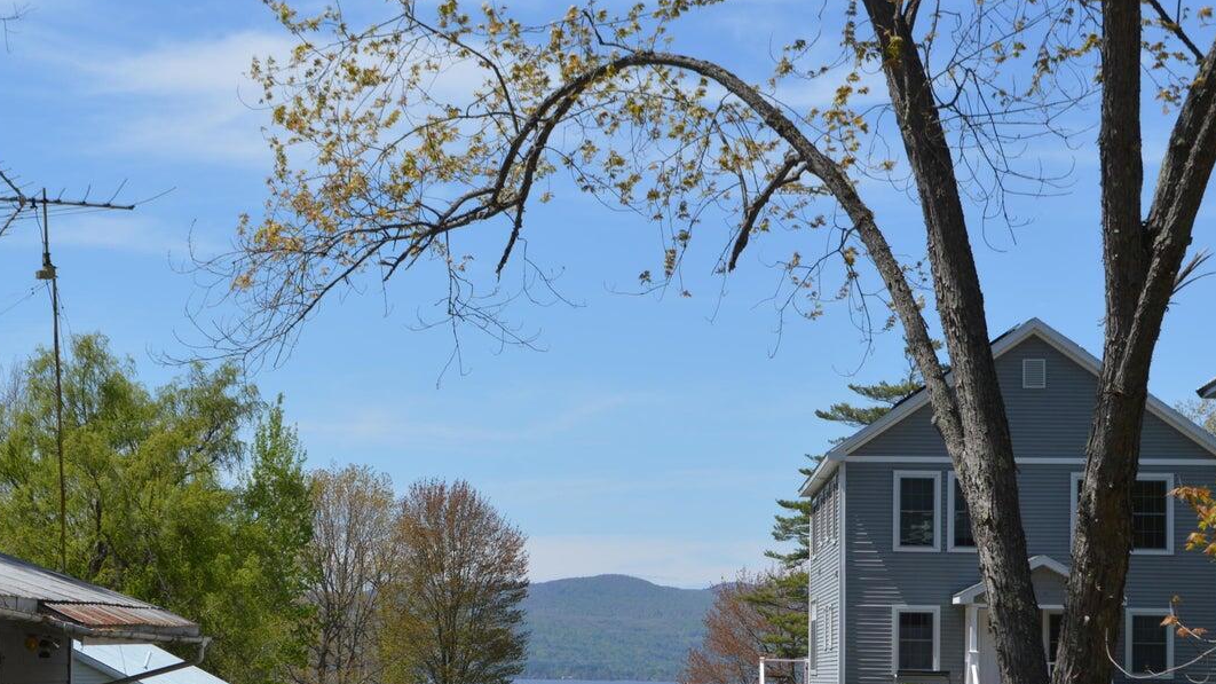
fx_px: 2644
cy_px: 536
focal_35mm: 82
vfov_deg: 14.7
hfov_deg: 25.8
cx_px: 467
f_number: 8
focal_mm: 36
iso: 100
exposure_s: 1/250
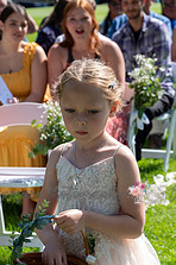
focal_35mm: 123
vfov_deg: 16.5
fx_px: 905
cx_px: 81
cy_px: 239
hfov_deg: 11.1
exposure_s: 1/250
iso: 125
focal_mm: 61
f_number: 5.6
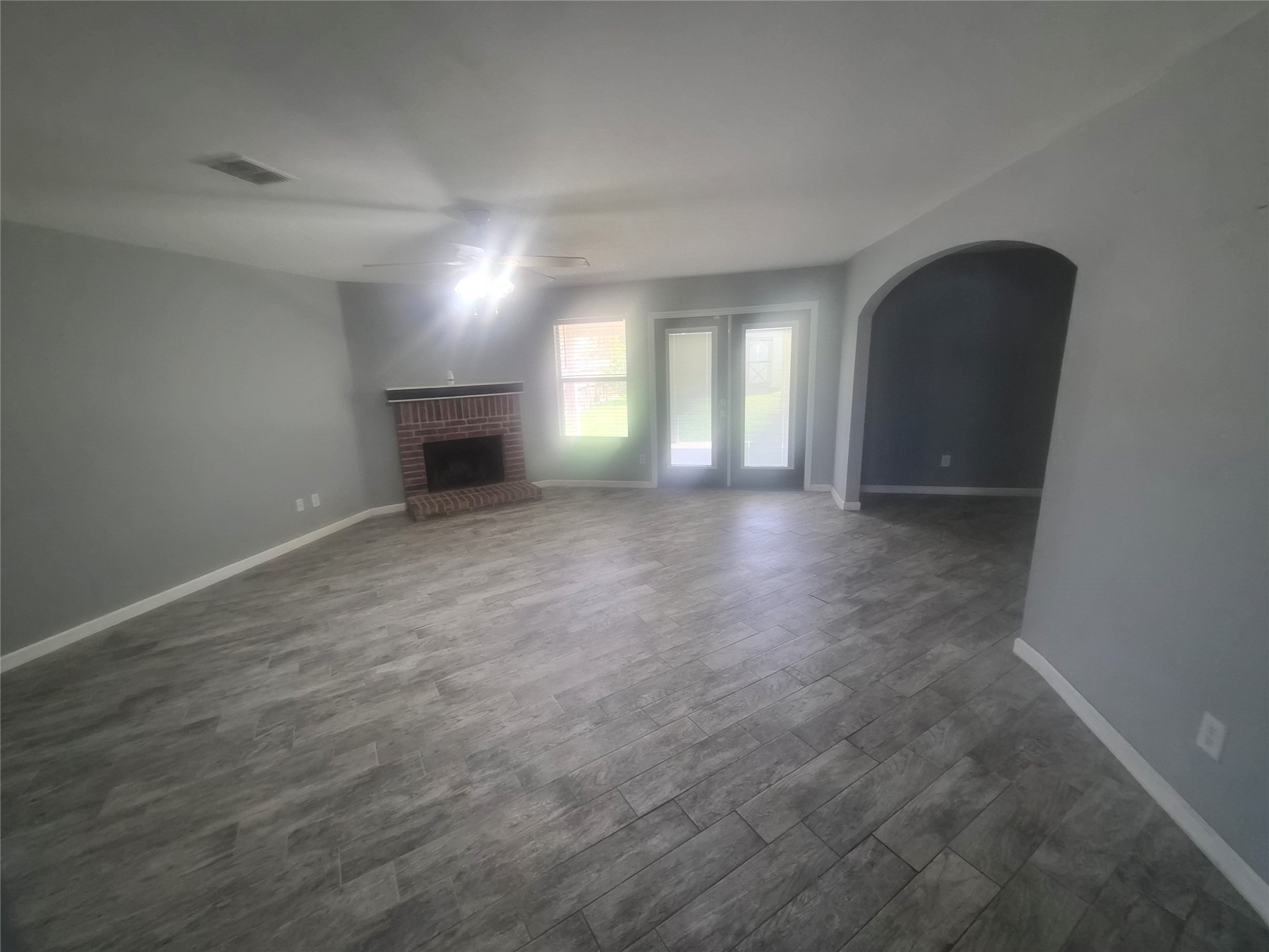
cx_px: 634
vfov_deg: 89.9
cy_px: 476
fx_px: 477
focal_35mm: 13
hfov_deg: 106.2
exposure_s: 1/60
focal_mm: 1.7
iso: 250
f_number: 2.2
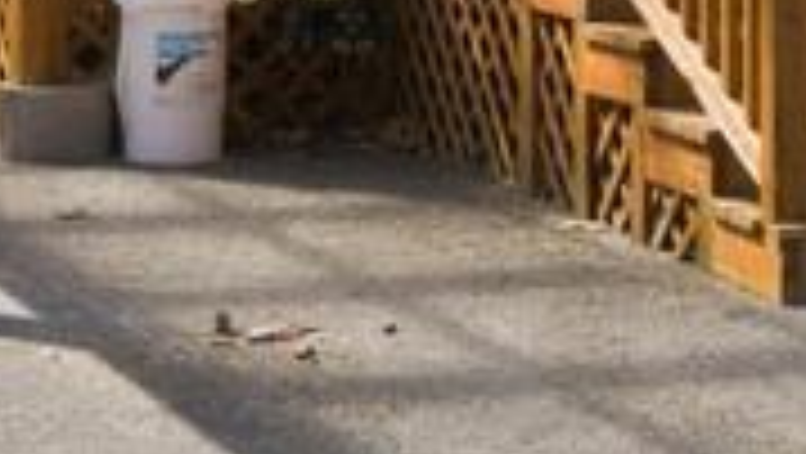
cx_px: 901
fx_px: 3786
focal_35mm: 177
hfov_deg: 12.0
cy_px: -438
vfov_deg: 6.7
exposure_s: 1/125
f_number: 9
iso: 100
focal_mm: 29.5
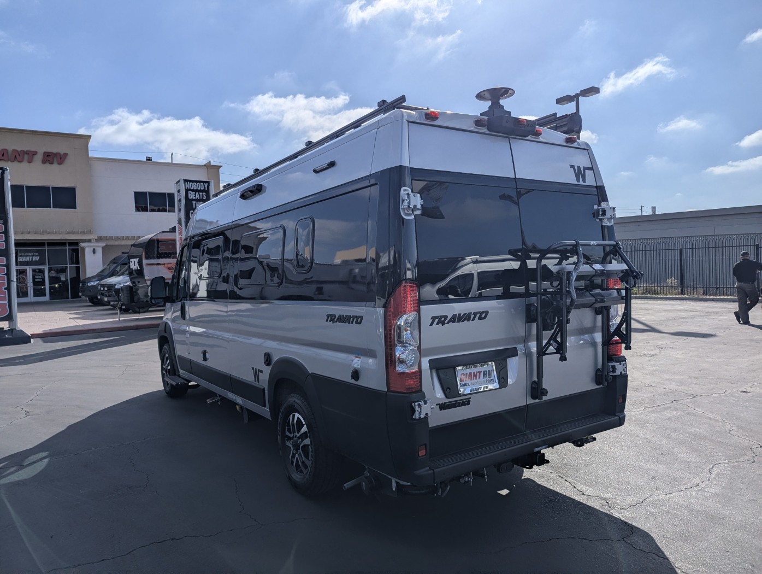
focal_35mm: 24
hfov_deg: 71.5
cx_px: 381
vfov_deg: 56.9
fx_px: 529
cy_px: 287
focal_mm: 6.81
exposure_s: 1/6289
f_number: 1.85
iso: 46
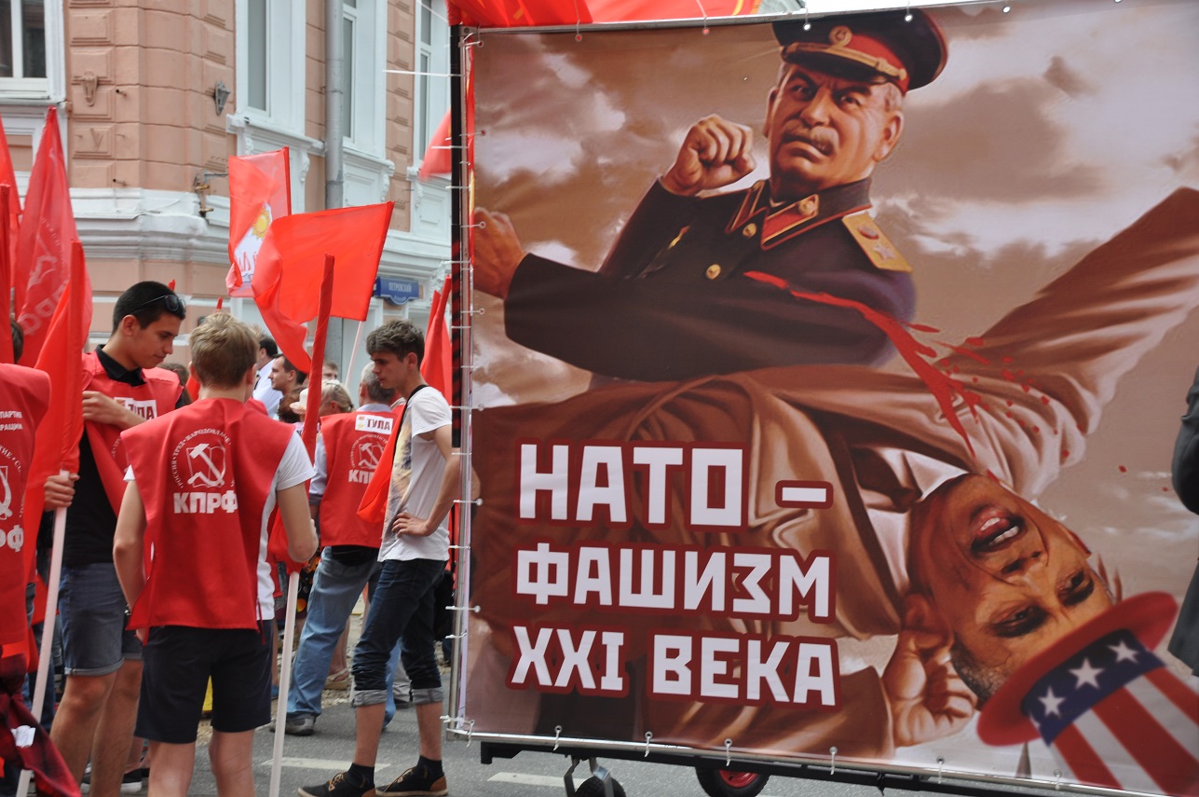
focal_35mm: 57
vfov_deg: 23.7
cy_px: 398
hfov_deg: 35.1
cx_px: 600
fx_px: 1896
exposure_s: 1/100
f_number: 10
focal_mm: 38
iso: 200
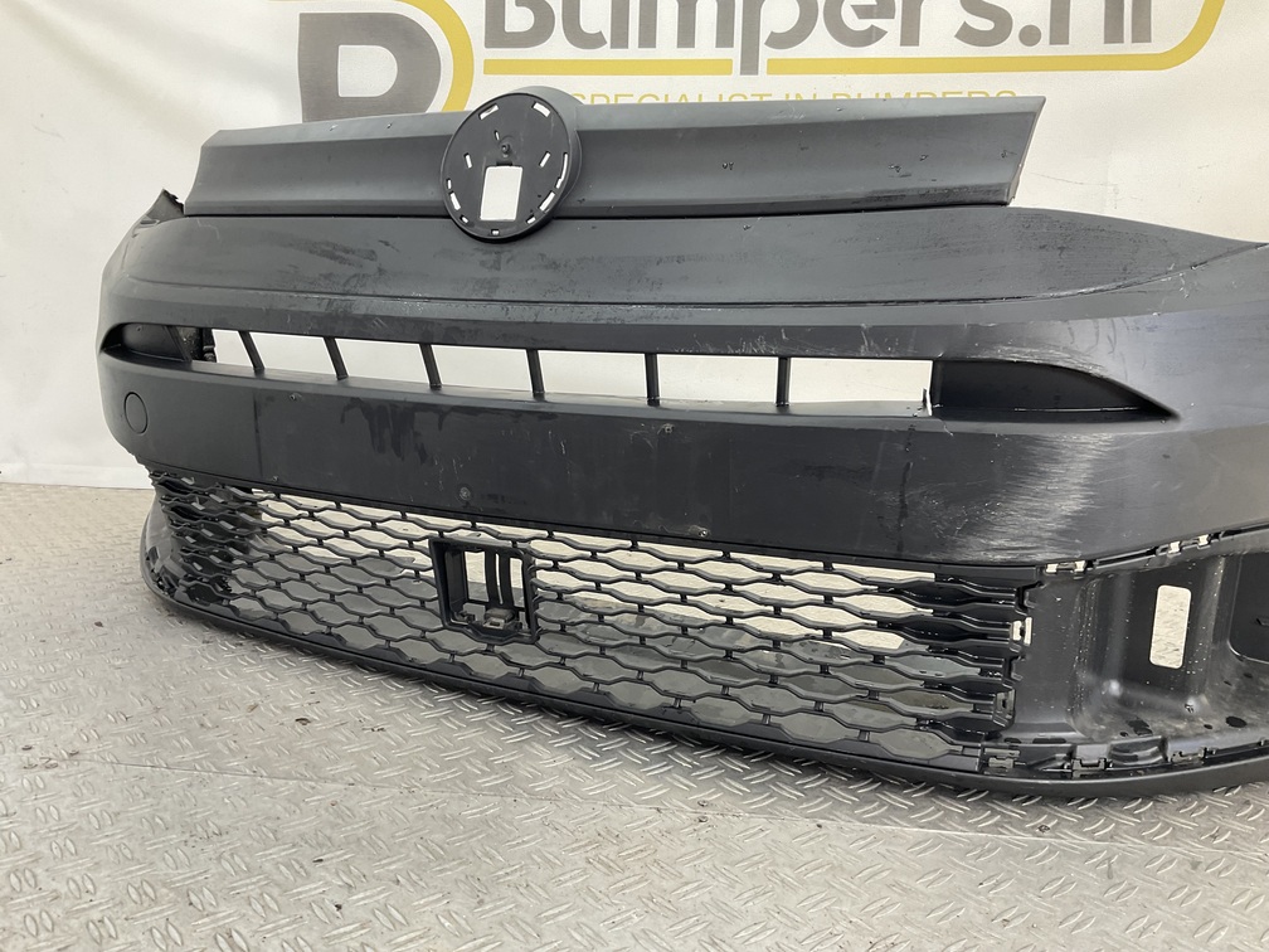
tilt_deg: -8.5
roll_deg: -2.0
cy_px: 476
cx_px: 634
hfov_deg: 61.7
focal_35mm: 29
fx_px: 1063
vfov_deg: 48.2
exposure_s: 1/120
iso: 40
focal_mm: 3
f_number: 1.8
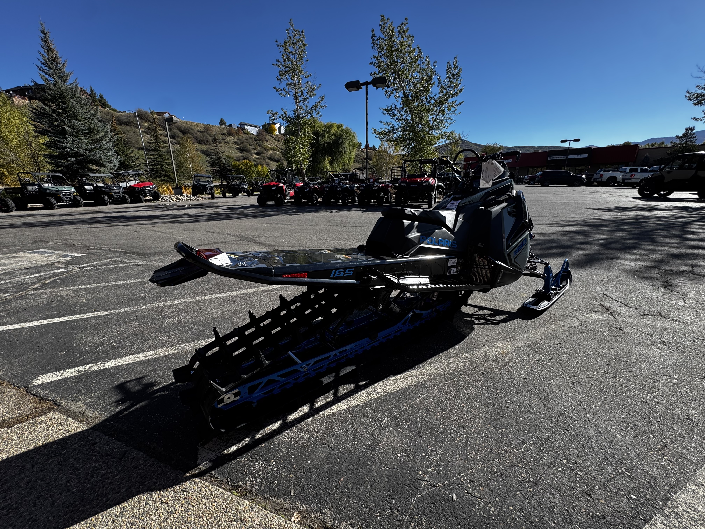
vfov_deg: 85.7
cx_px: 352
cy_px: 264
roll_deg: +0.7
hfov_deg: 102.1
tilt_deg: -16.7
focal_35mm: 14
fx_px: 285
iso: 40
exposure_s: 1/569
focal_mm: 2.22
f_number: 2.2
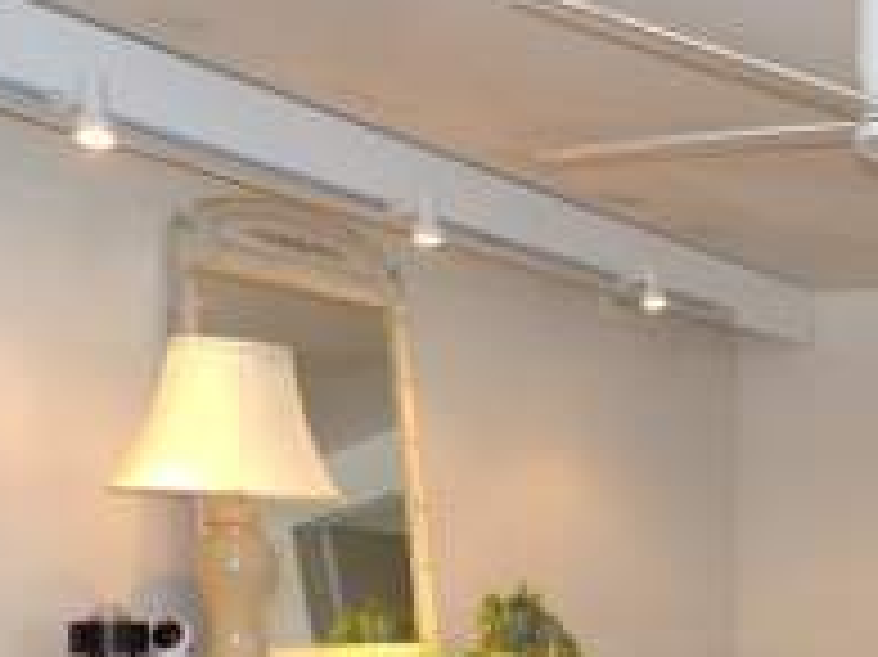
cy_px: 720
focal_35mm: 59
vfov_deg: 23.3
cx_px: 1031
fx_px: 1496
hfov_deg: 28.7
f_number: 3.2
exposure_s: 1/33
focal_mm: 4.3
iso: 200
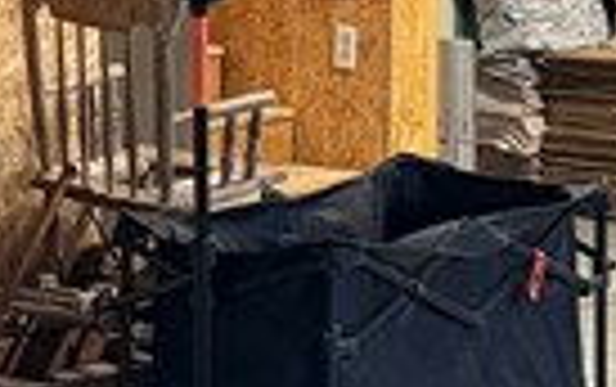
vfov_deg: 6.9
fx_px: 3194
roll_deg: -0.3
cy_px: -112
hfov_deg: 11.0
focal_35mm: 190
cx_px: 319
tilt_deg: -3.9
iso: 400
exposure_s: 1/60
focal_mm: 6.76
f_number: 1.78
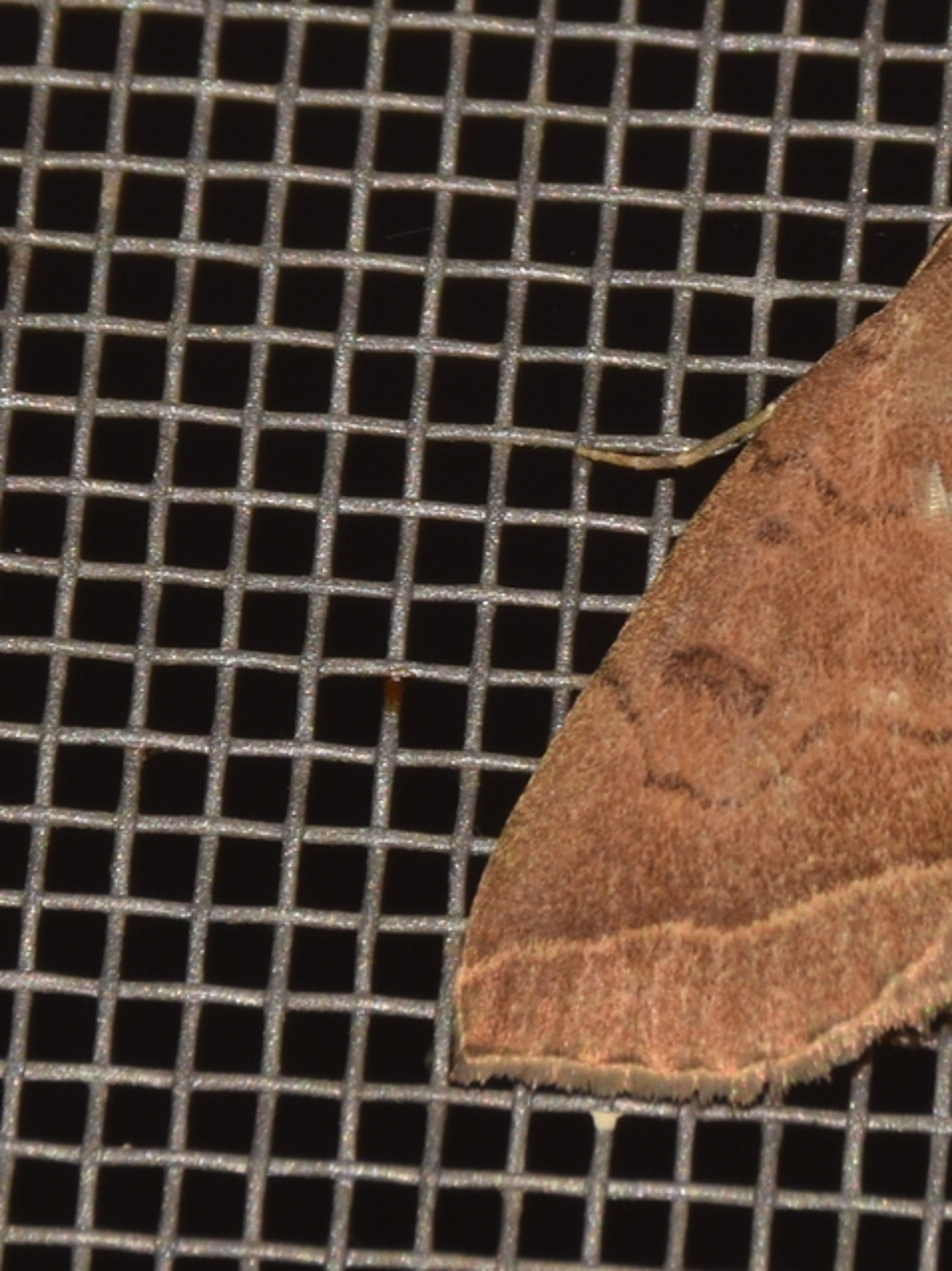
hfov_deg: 4.9
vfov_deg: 6.5
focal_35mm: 304
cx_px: 936
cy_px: 636
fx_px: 11155
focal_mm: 140
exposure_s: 1/160
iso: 125
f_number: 14
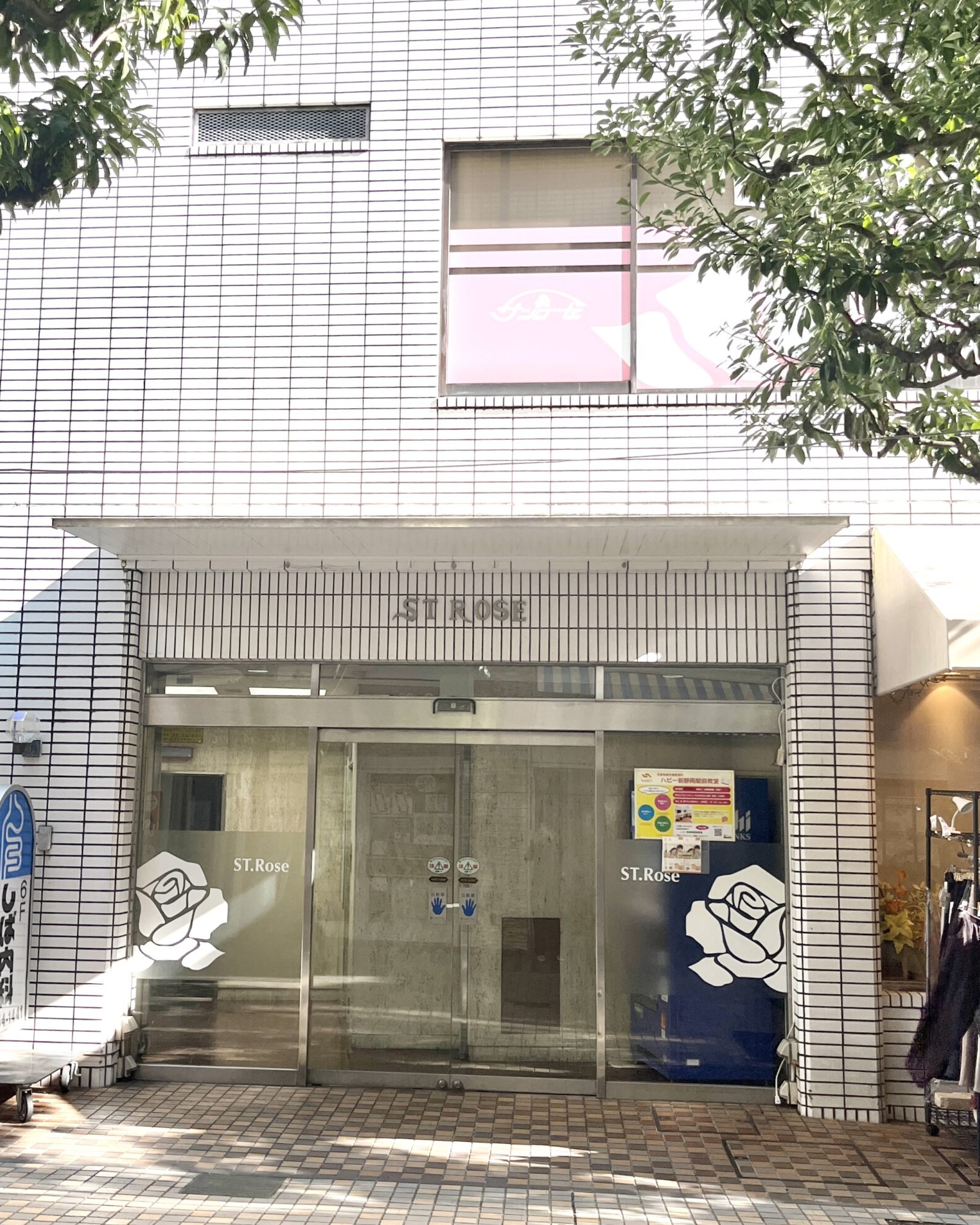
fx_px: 1197
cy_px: 682
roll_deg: +1.5
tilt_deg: +9.6
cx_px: 446
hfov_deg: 44.5
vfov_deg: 54.1
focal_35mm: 33
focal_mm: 5.1
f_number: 1.6
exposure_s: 1/1036
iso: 50
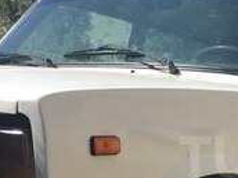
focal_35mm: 111
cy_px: 157
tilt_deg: -2.8
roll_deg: -3.5
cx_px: 321
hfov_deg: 16.6
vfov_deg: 13.2
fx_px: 763
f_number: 2.2
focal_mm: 4.15
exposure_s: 1/1479
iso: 25
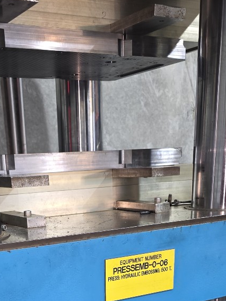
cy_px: 338
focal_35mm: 54
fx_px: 470
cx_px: 72
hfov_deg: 26.8
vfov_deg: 31.2
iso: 1600
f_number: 1.7
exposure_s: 1/15
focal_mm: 6.3
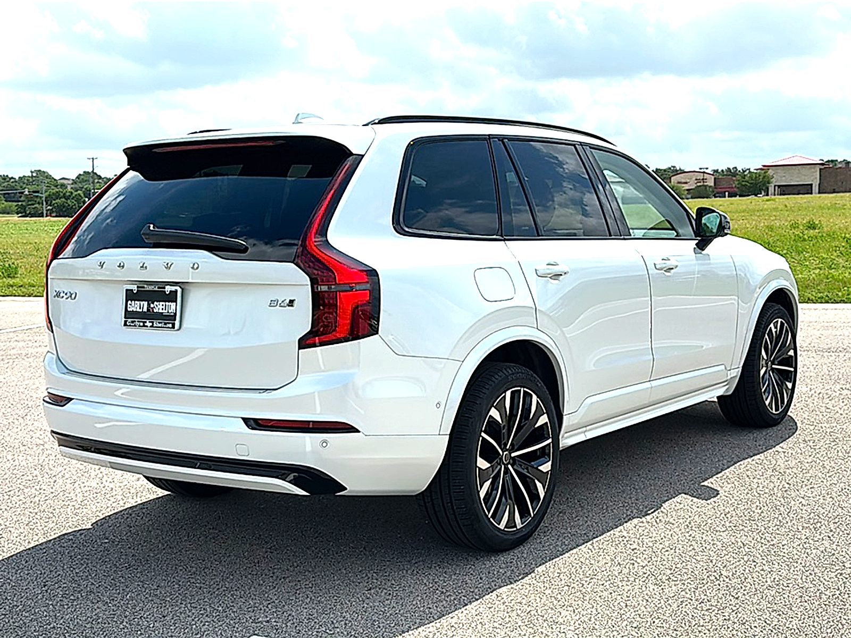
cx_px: 426
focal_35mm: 39
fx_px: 959
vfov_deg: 36.8
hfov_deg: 47.9
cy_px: 319
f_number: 1.78
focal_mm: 6.86
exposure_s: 1/9091
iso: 80
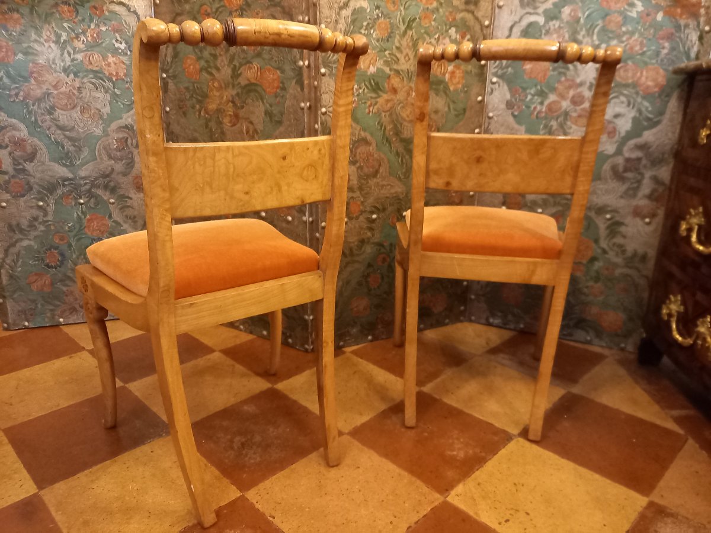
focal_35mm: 25
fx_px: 513
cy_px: 266
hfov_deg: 69.4
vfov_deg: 54.9
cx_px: 356
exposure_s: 1/16.7
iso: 2000
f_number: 1.8
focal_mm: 4.65
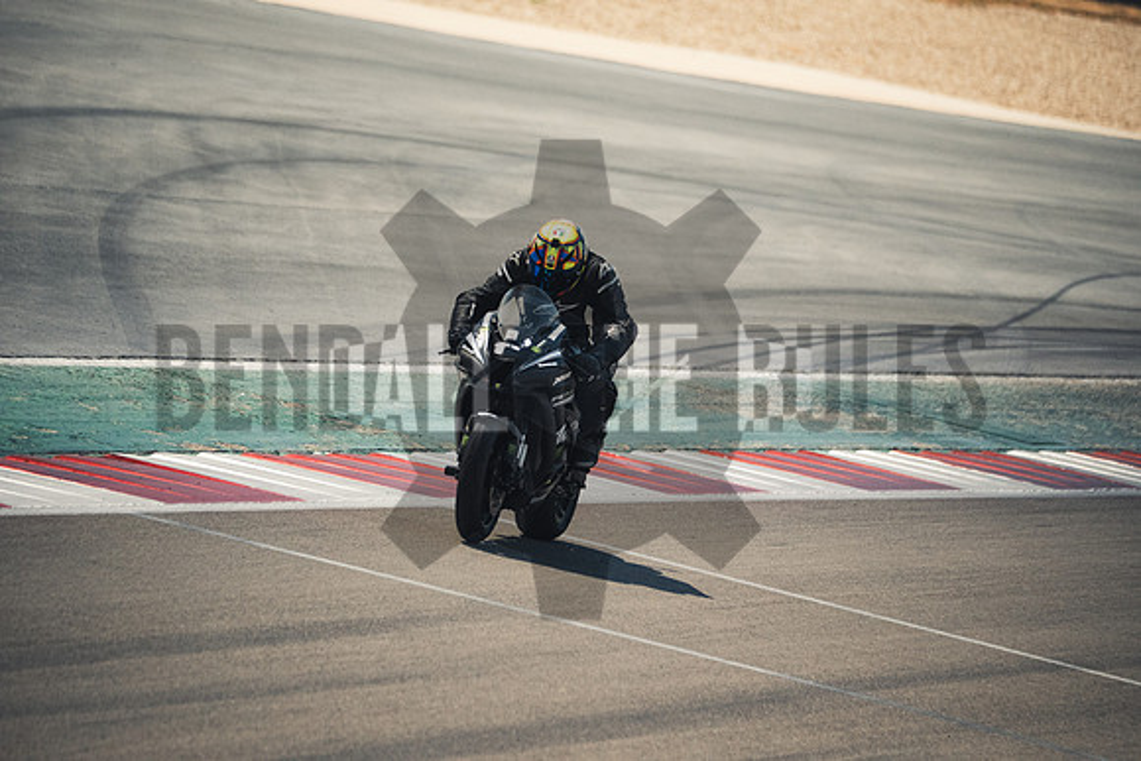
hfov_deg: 4.6
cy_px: 380
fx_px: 14329
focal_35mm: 452
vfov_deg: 3.0
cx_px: 570
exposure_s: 1/4000
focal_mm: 301.1
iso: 2500
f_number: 5.2
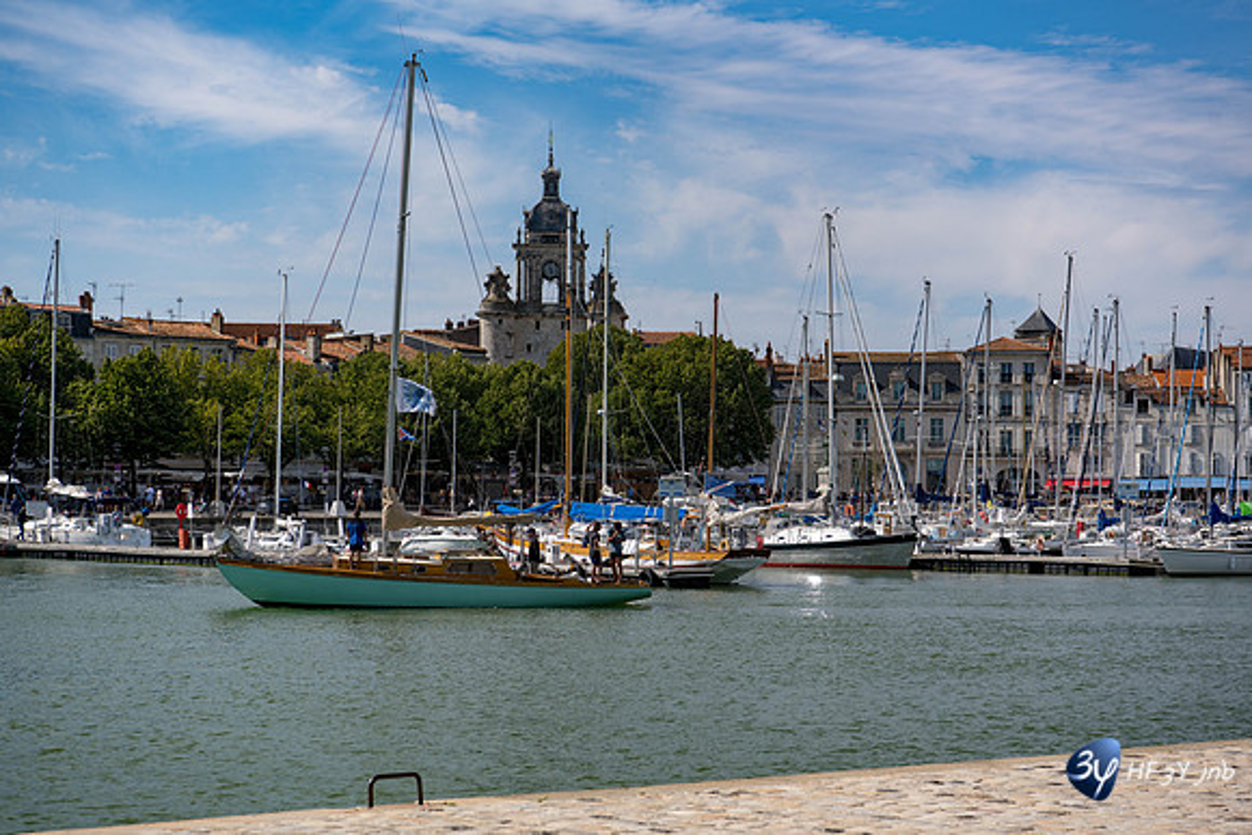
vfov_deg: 19.5
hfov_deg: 28.8
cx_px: 626
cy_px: 418
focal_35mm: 70
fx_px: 2435
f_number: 5.6
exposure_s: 1/500
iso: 64
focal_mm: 70
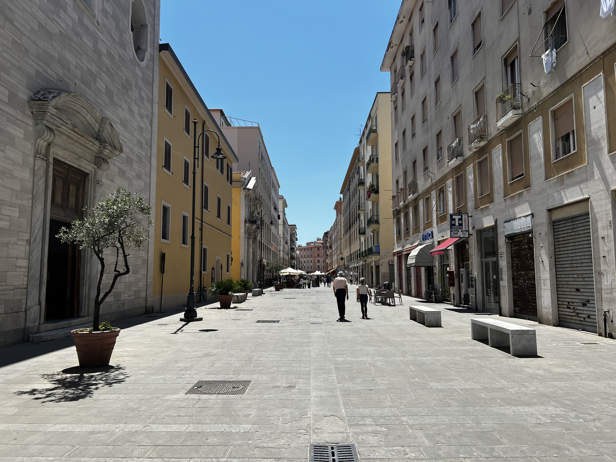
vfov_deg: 53.1
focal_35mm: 26
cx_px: 308
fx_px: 463
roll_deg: +0.5
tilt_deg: +5.6
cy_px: 231
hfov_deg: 67.3
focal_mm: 5.7
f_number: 1.5
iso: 50
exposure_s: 1/5076
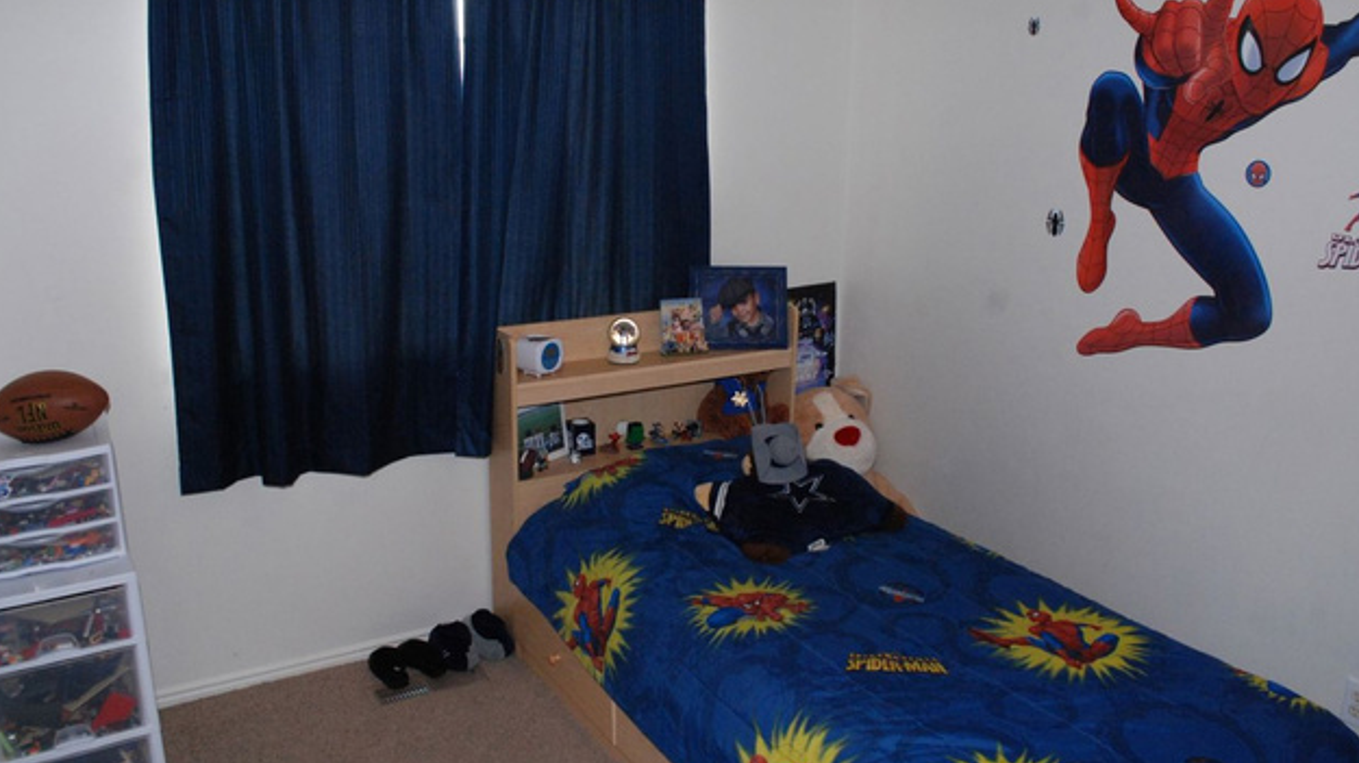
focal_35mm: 29
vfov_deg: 40.1
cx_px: 683
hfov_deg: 66.1
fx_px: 1045
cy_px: 363
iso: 1250
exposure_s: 1/60
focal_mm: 18
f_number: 8
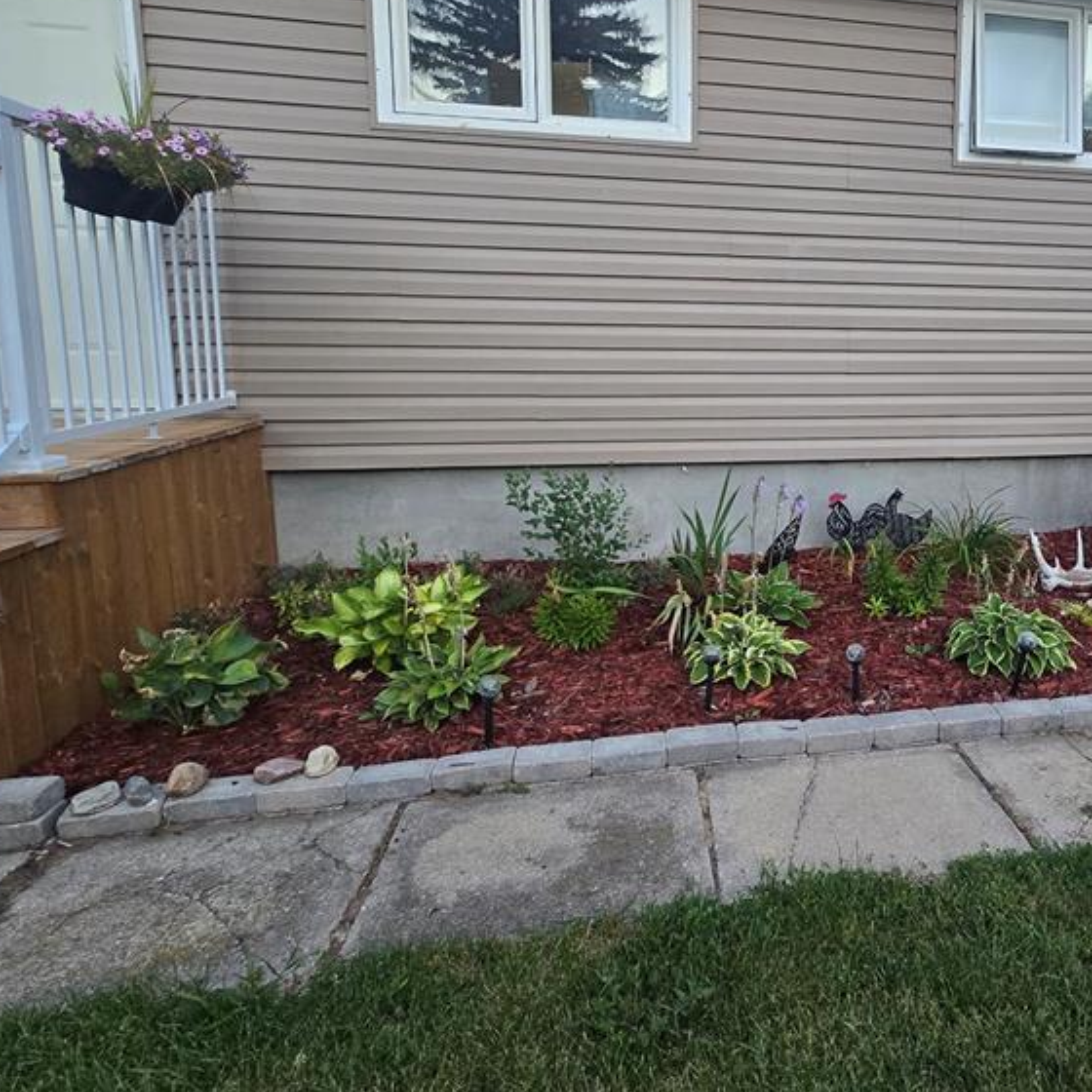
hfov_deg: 67.7
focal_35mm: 21
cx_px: 813
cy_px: 408
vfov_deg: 70.9
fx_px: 749
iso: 250
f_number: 2.2
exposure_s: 1/100
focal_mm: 2.2
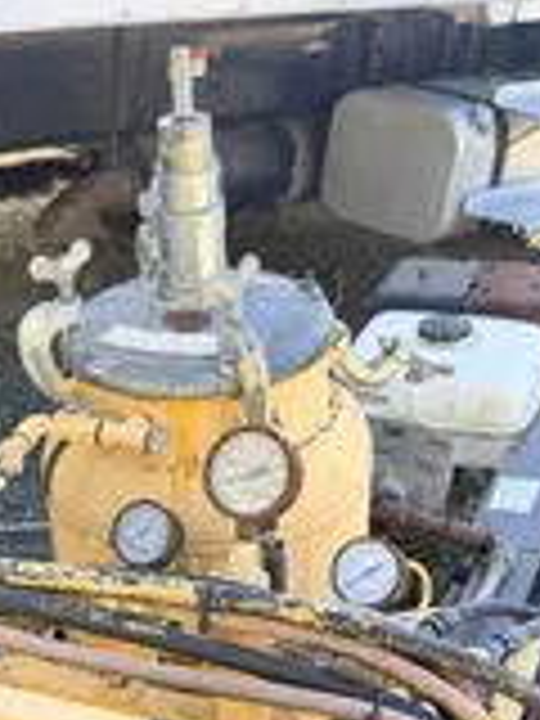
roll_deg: +1.4
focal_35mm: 60
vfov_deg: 30.6
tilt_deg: -30.3
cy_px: 662
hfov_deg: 24.1
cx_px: 130
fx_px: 1248
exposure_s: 1/280
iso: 80
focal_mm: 6.76
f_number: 1.78
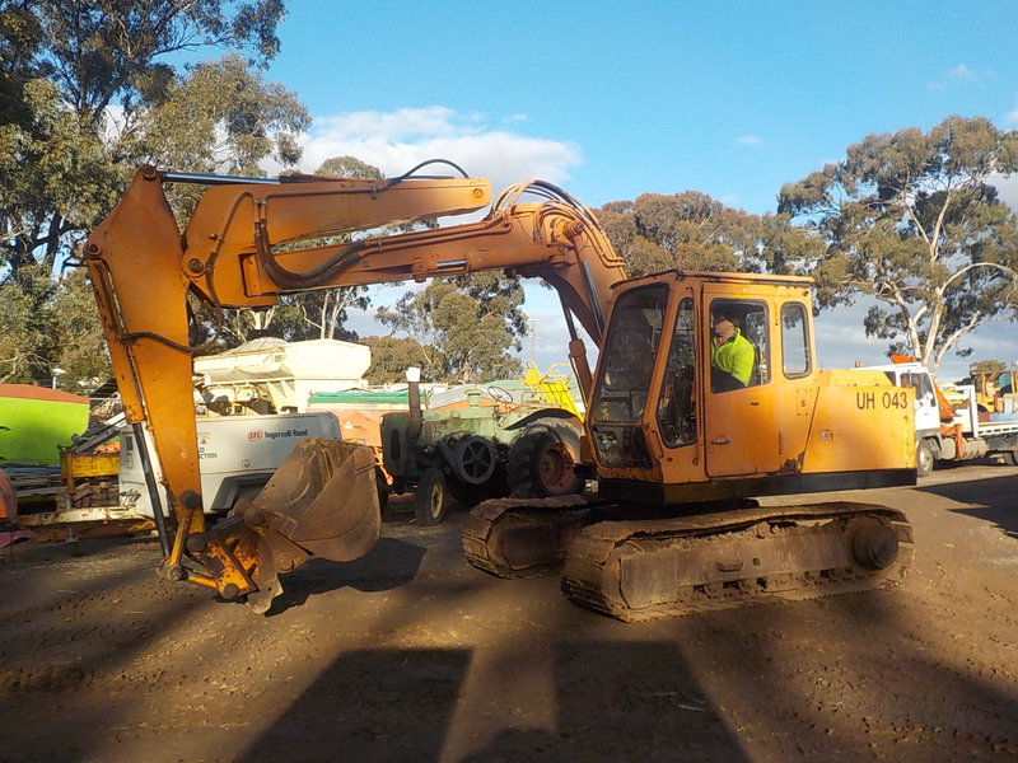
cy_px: 382
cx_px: 509
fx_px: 882
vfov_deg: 46.8
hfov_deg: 60.0
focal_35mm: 30
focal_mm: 4.1
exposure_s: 1/800
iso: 125
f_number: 3.3
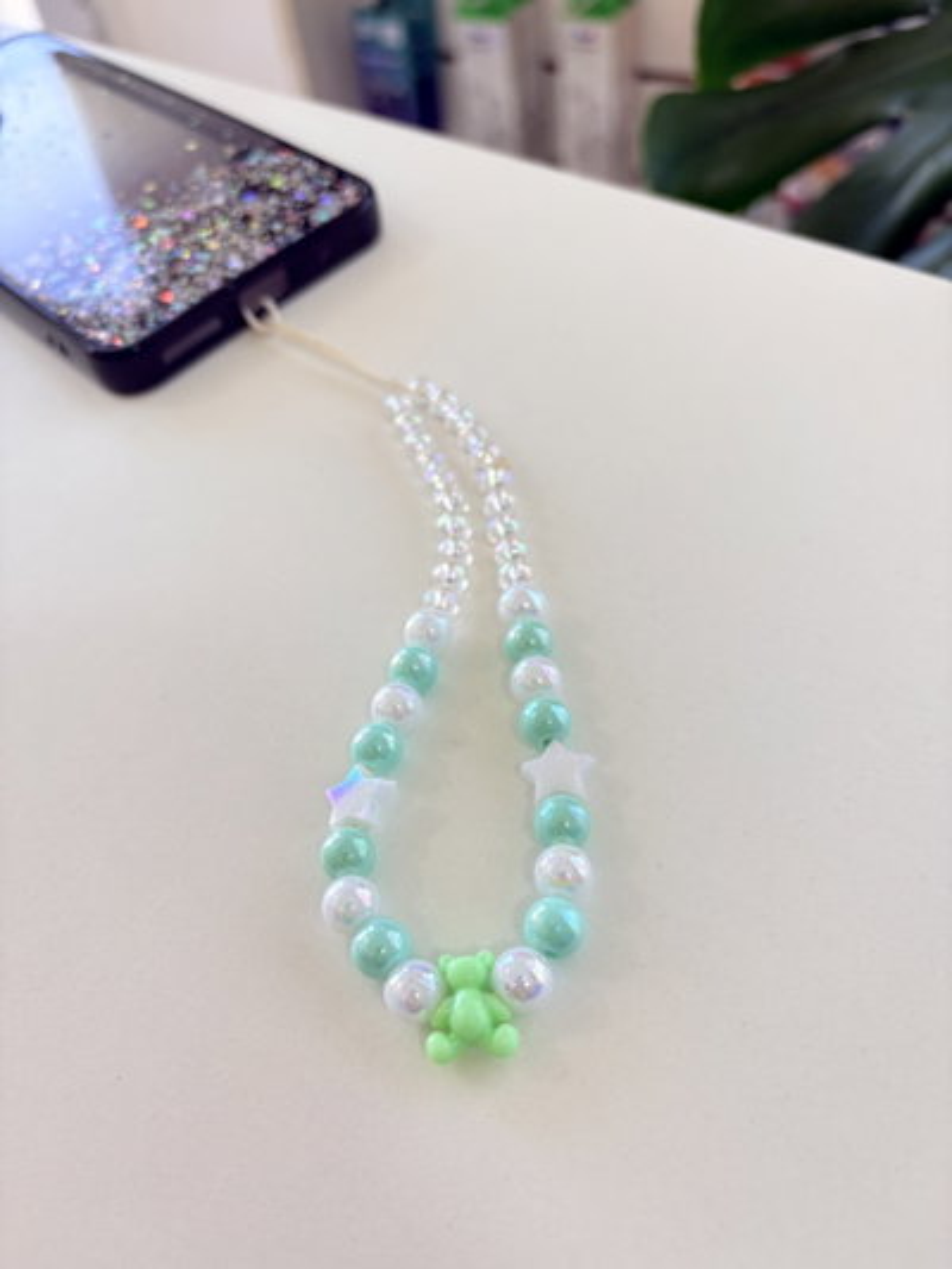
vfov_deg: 67.3
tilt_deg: -52.4
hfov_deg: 53.1
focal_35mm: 26
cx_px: 476
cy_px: 634
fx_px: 953
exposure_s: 1/122
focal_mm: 5.96
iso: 40
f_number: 1.6
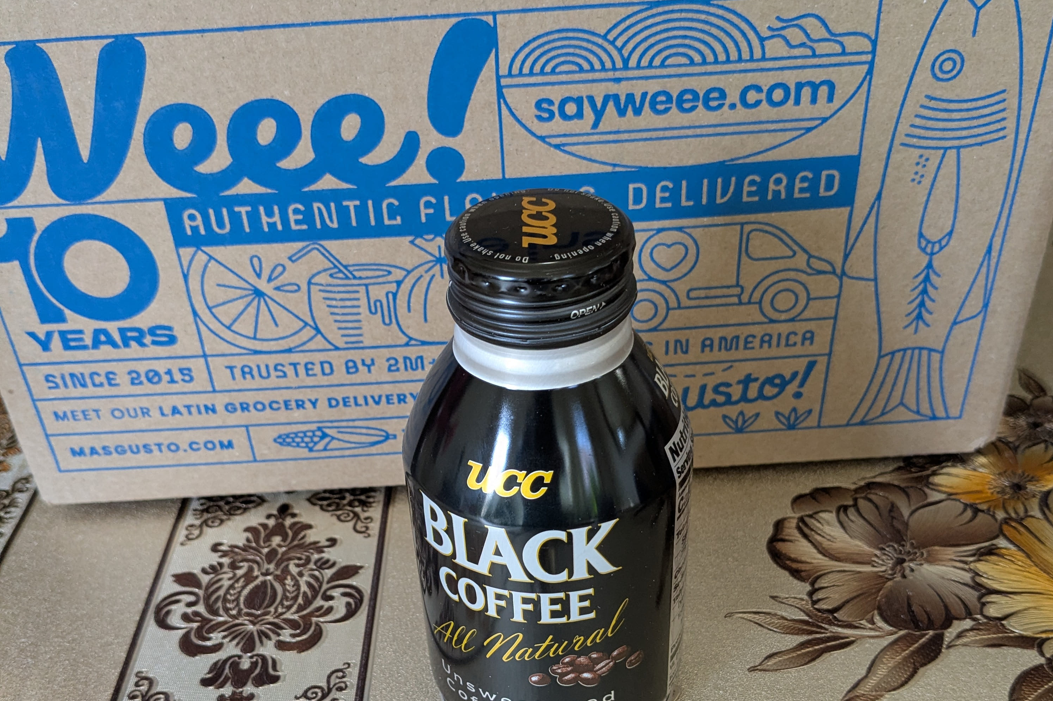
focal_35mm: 38
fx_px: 1111
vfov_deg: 34.6
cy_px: 492
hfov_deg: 50.7
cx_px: 534
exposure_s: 1/120
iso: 161
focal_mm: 4.38
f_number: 1.73
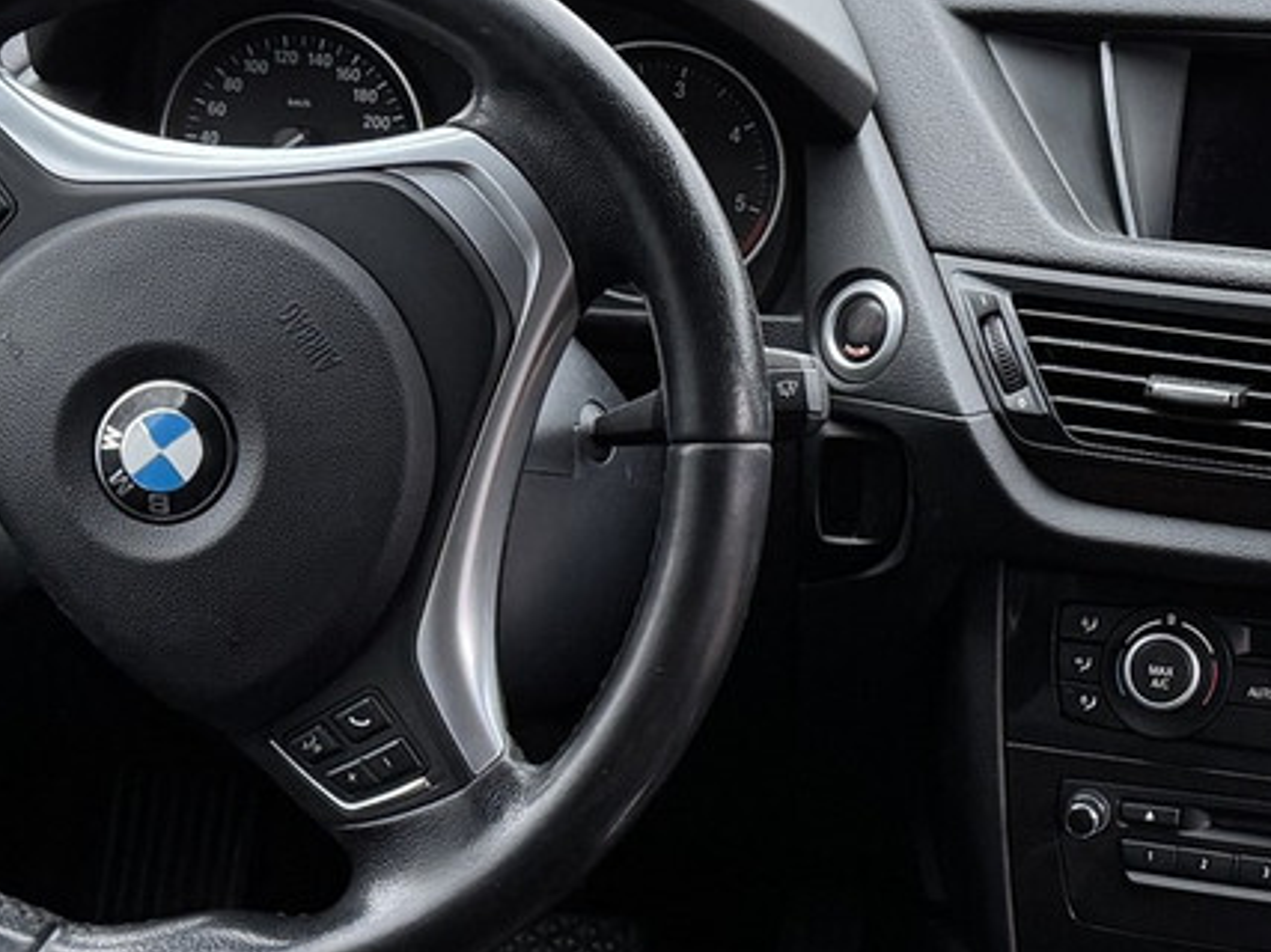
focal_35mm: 90
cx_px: 1191
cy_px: 321
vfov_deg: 16.4
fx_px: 3304
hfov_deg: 21.2
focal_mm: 6.76
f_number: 1.78
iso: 250
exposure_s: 1/60
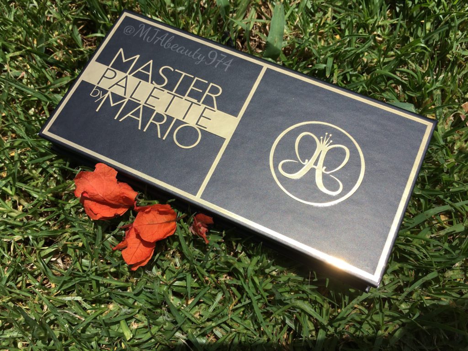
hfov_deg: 61.7
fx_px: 392
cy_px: 176
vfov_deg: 48.2
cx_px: 234
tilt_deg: -70.8
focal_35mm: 29
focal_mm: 4.15
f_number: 2.2
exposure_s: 1/2747
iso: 25
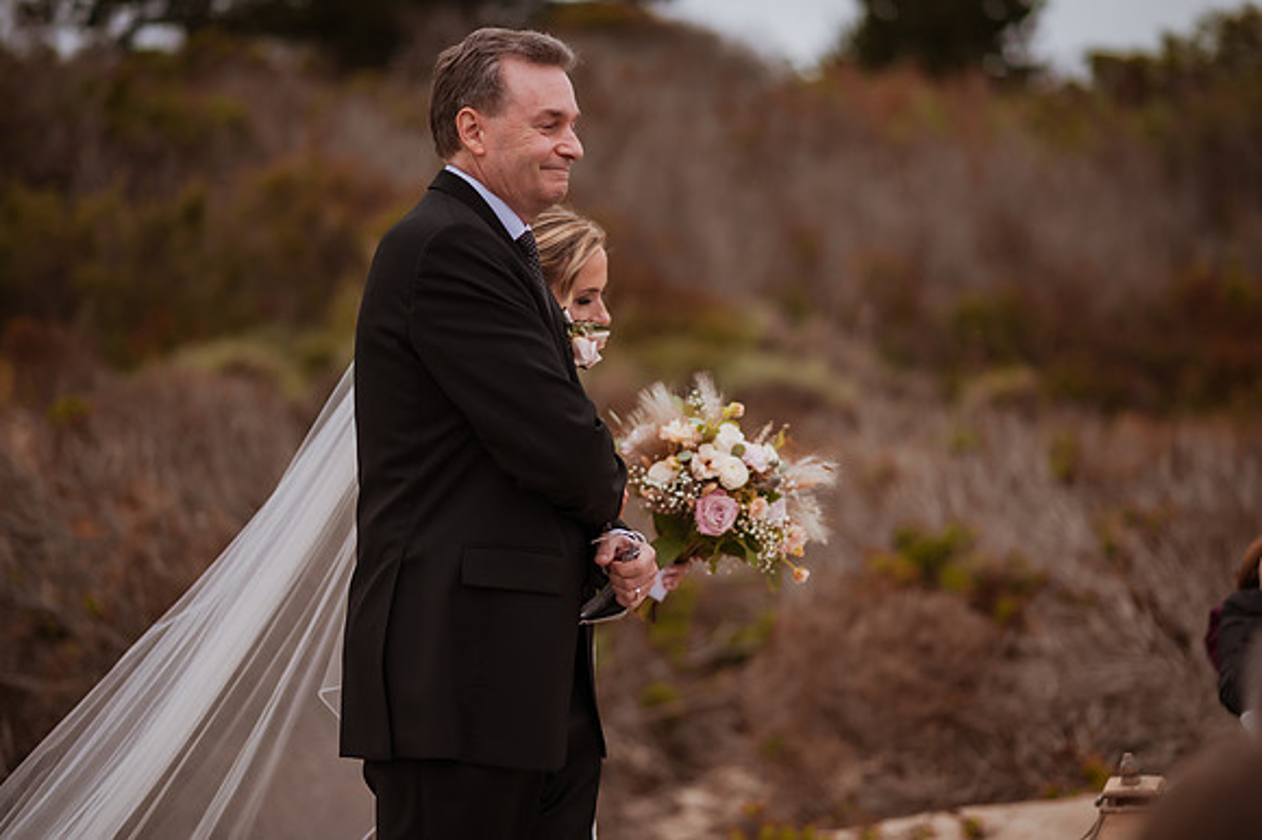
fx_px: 2978
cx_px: 631
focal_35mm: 85
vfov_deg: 16.1
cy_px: 420
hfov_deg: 23.9
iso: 200
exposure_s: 1/1000
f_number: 1.8
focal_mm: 85
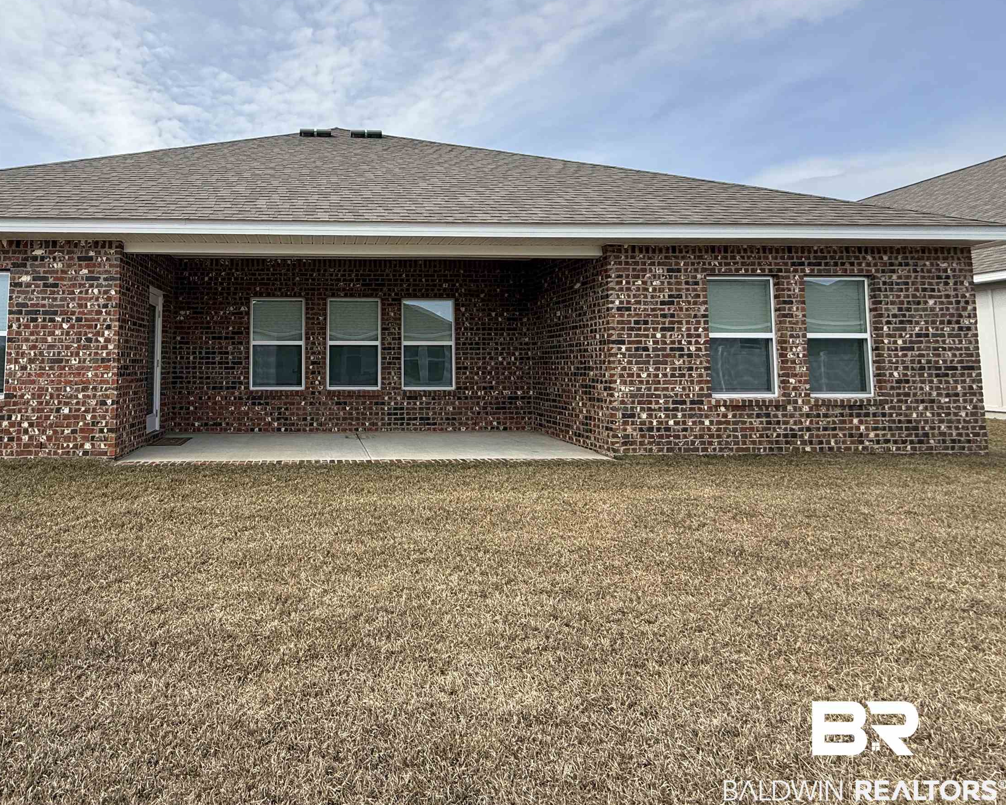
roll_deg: +0.3
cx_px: 340
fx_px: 566
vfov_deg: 70.3
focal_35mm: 19
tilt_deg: +5.1
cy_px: 329
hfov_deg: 80.7
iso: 64
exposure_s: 1/1235
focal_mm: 2.22
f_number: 2.2
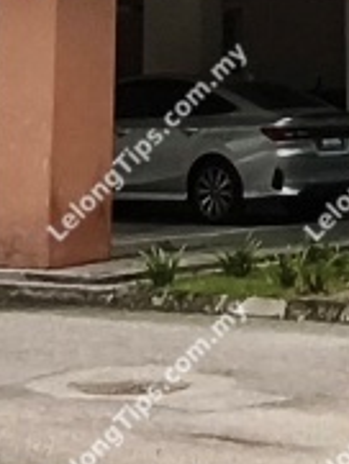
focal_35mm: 122
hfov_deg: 12.1
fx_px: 1638
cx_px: 108
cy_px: -881
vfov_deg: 11.1
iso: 50
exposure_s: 1/4237
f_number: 2.2
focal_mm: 1.67
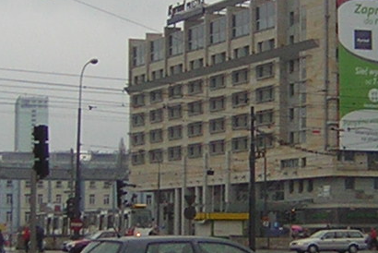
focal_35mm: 146
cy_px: 86
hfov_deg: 13.9
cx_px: 321
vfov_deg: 9.4
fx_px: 1534
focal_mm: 4.7
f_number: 2.6
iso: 50
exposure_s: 1/442
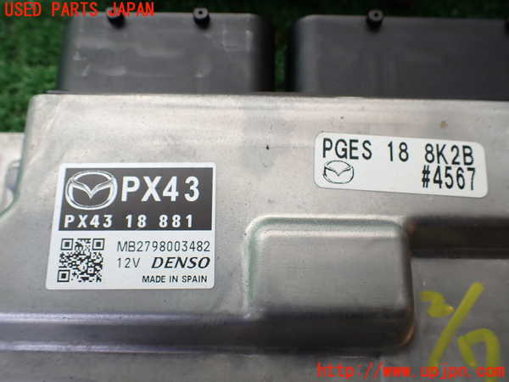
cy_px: 191
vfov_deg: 46.8
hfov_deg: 60.0
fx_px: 441
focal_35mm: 30
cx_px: 254
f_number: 2.3
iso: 160
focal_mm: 5.4
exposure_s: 1/125
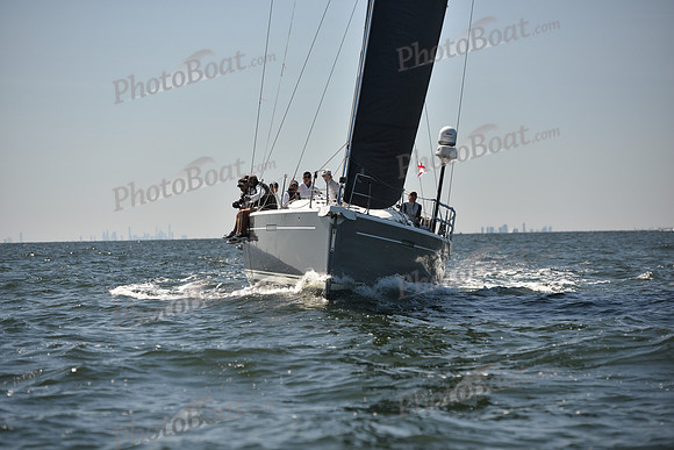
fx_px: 2528
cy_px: 225
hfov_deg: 15.2
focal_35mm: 135
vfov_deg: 10.2
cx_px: 337
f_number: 3.5
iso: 250
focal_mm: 135
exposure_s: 1/1600
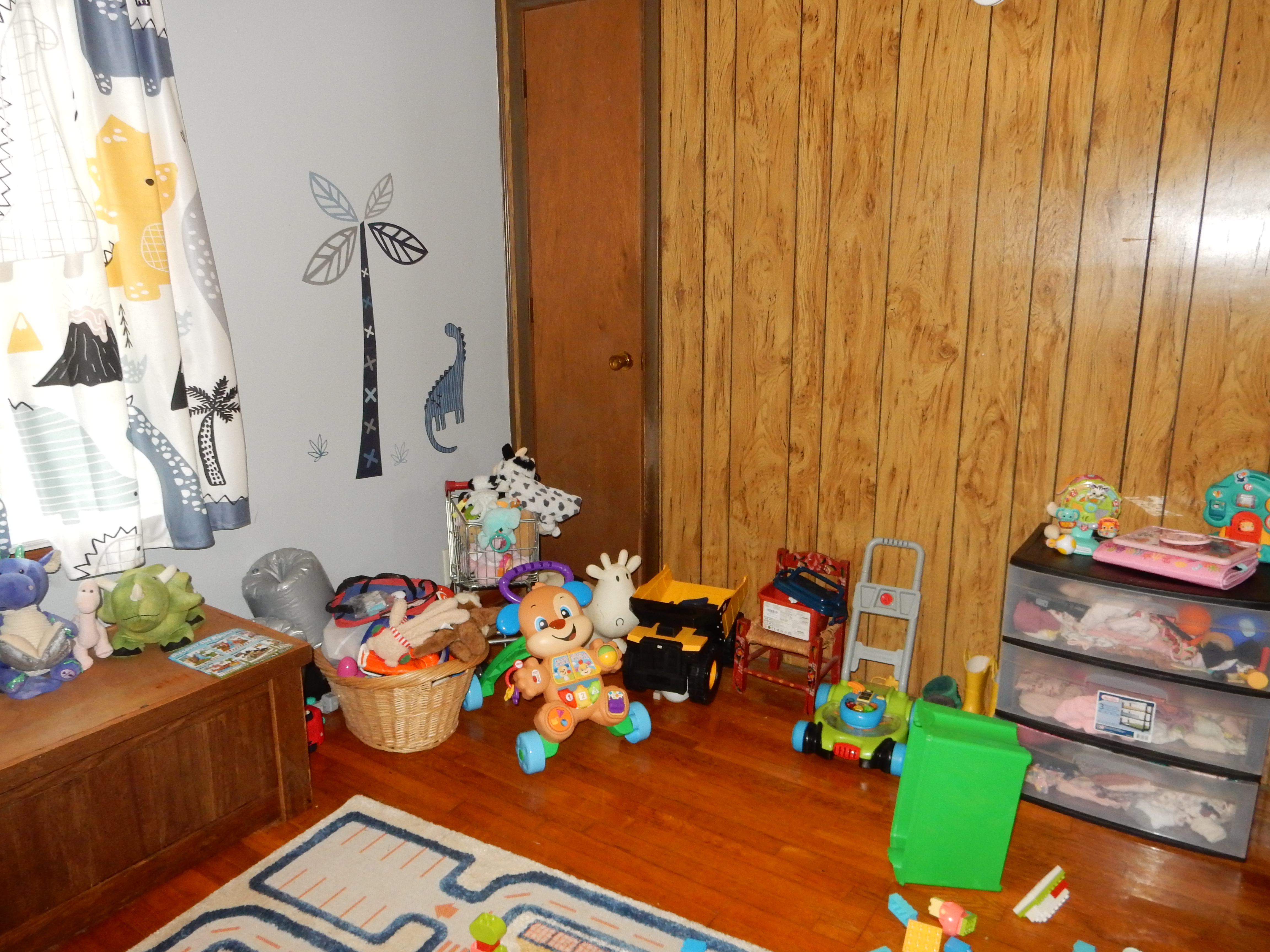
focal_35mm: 25
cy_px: 476
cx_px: 635
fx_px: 917
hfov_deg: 69.4
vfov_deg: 54.9
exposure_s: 1/30
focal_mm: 4.5
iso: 400
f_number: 3.7
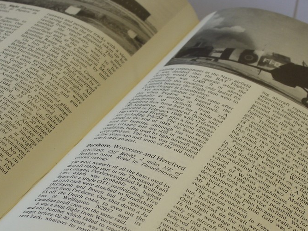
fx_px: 961
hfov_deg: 18.2
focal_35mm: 108
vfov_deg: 13.6
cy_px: 181
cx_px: 142
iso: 400
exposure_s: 1/80
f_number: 7.1
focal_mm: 30
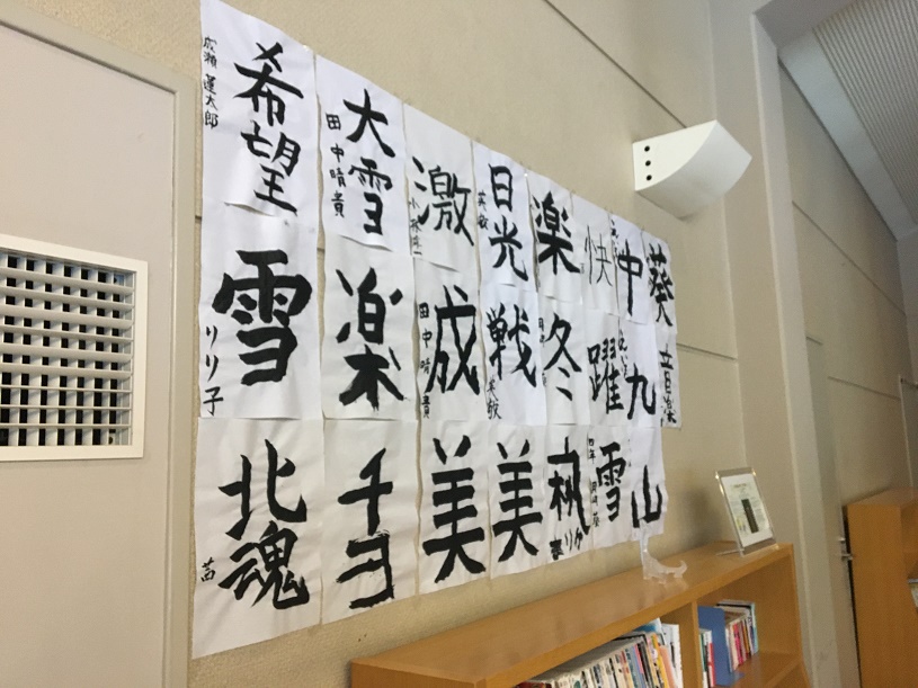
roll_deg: +2.5
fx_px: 769
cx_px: 459
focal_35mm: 29
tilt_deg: +8.0
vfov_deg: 48.2
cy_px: 344
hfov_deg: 61.7
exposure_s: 1/30
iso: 200
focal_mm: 4.15
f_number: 2.2
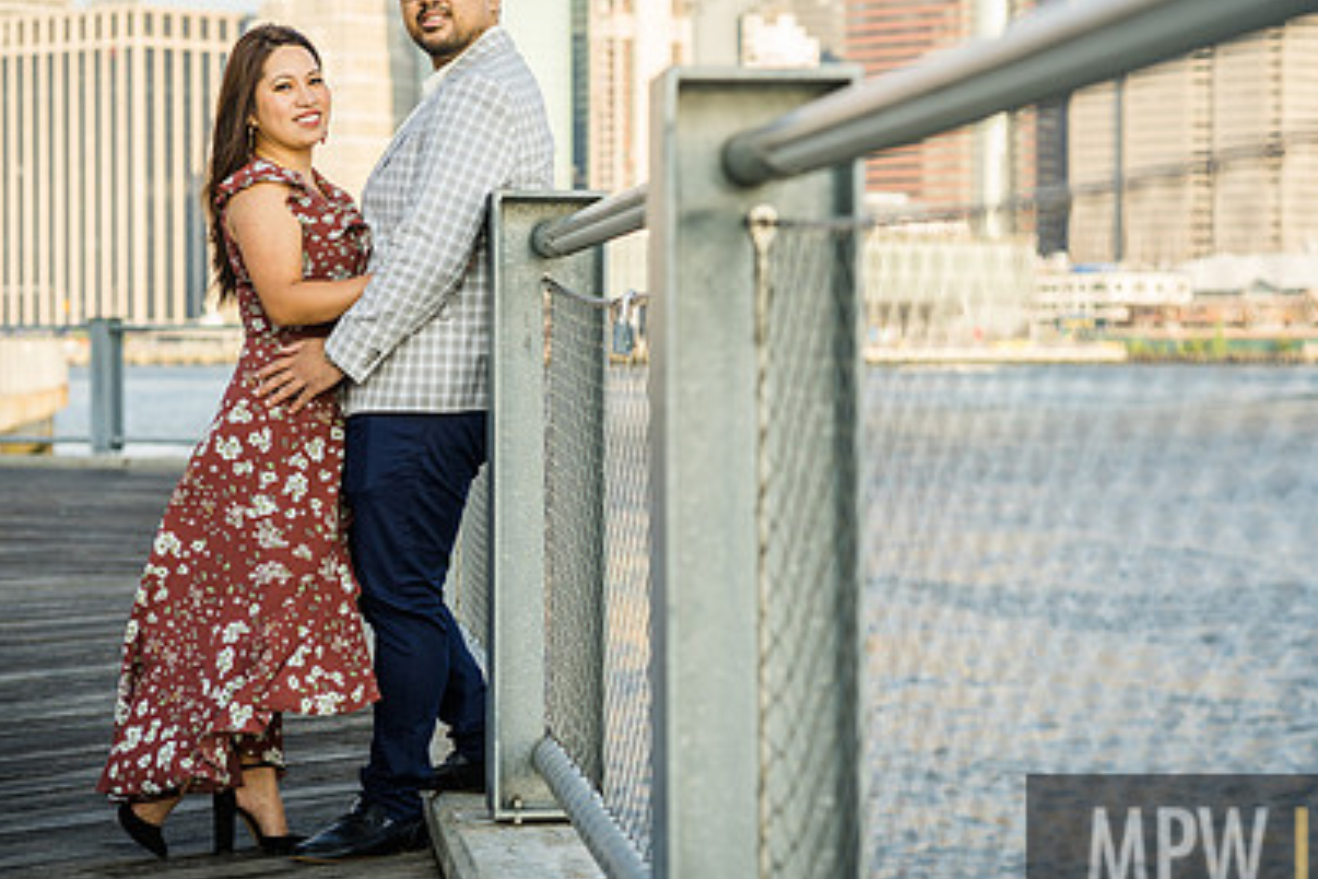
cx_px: 662
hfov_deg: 18.8
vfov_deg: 12.6
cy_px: 346
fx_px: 3990
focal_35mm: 109
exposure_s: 1/320
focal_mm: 75
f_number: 2.8
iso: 100
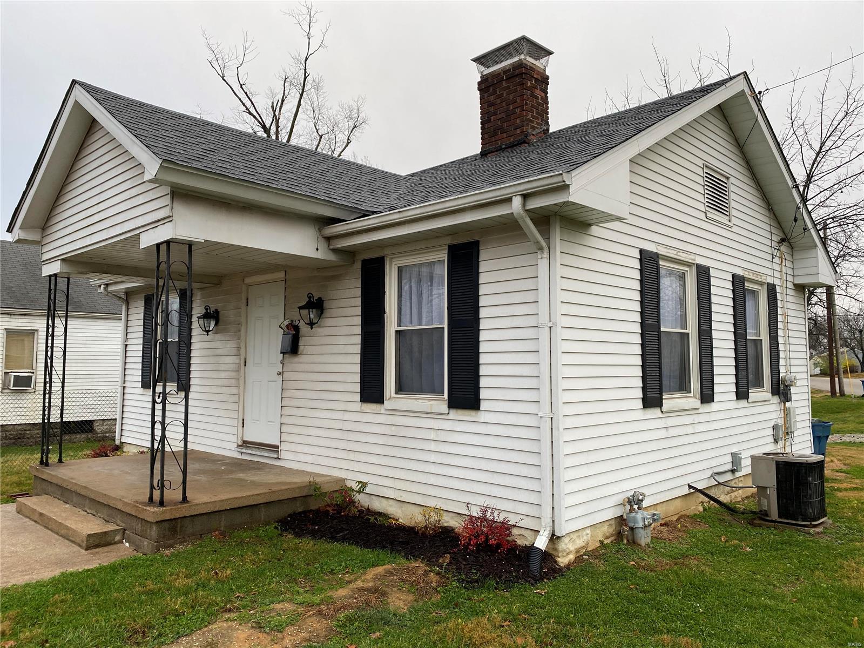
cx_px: 432
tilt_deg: +2.8
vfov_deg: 53.1
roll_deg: +0.0
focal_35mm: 26
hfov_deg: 67.3
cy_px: 324
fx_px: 649
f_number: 1.8
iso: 50
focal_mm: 4.25
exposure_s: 1/122
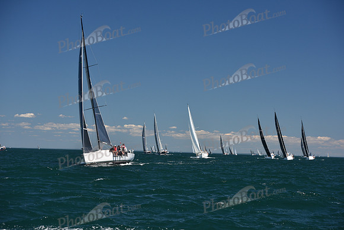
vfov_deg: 14.4
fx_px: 908
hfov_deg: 21.5
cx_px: 172
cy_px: 115
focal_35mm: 95
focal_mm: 95
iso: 250
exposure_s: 1/800
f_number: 5
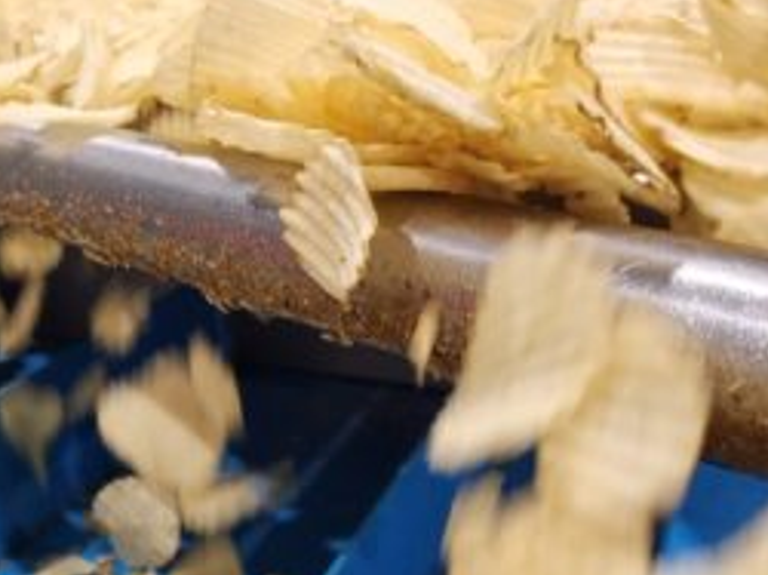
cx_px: 230
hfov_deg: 35.7
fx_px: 1175
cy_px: 289
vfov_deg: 27.5
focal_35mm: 53
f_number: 1.8
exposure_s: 1/100
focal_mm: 5.4
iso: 125
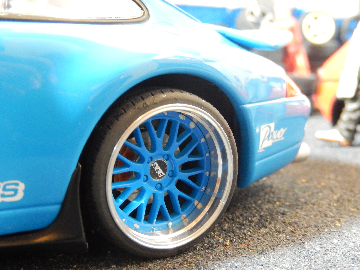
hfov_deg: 42.1
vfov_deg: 32.2
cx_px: 180
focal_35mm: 45
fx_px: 468
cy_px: 135
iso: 800
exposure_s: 1/2.5
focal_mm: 8.1
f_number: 4.3
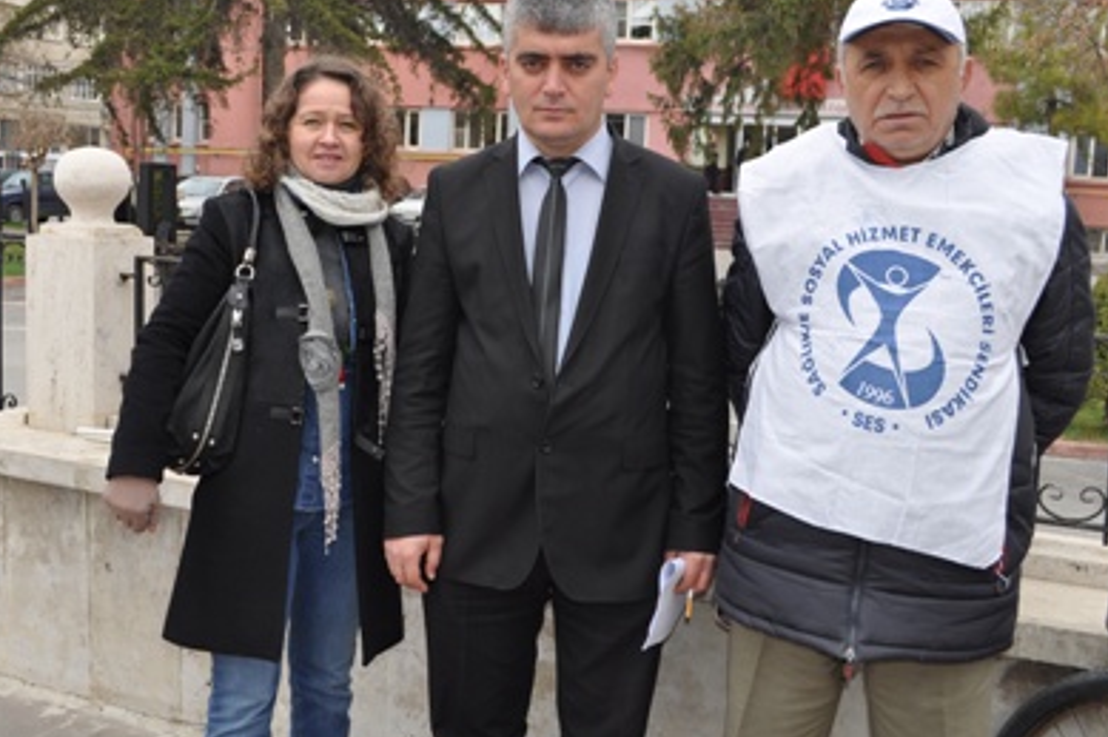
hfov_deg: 50.7
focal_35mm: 38
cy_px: 333
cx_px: 510
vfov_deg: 35.0
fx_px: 1169
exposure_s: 1/200
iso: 200
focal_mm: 22
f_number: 6.3
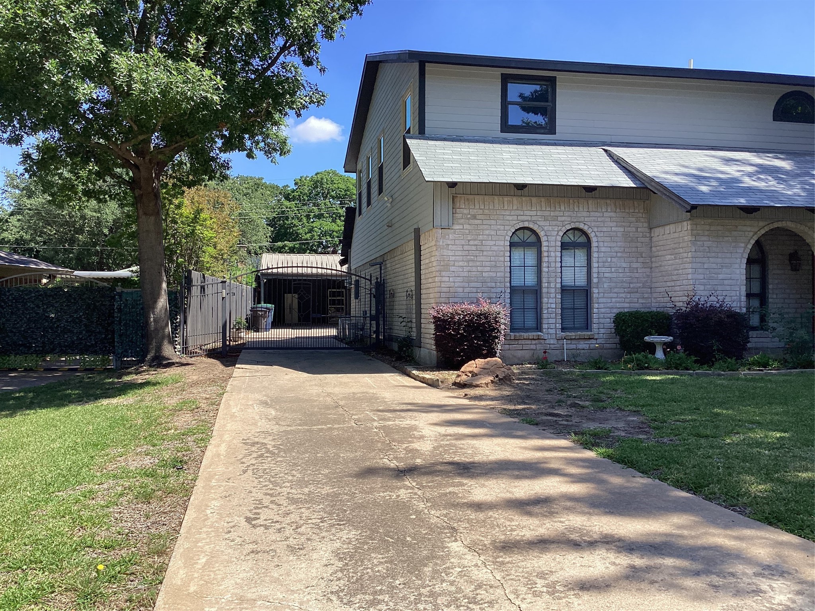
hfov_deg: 58.4
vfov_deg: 45.4
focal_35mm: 31
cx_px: 408
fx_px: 730
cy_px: 306
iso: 25
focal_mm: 3.3
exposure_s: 1/823
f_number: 2.4
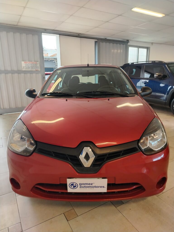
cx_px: 87
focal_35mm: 24
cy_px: 116
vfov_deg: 71.6
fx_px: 161
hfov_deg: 56.8
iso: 547
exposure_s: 1/33.3
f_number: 1.75
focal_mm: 5.25
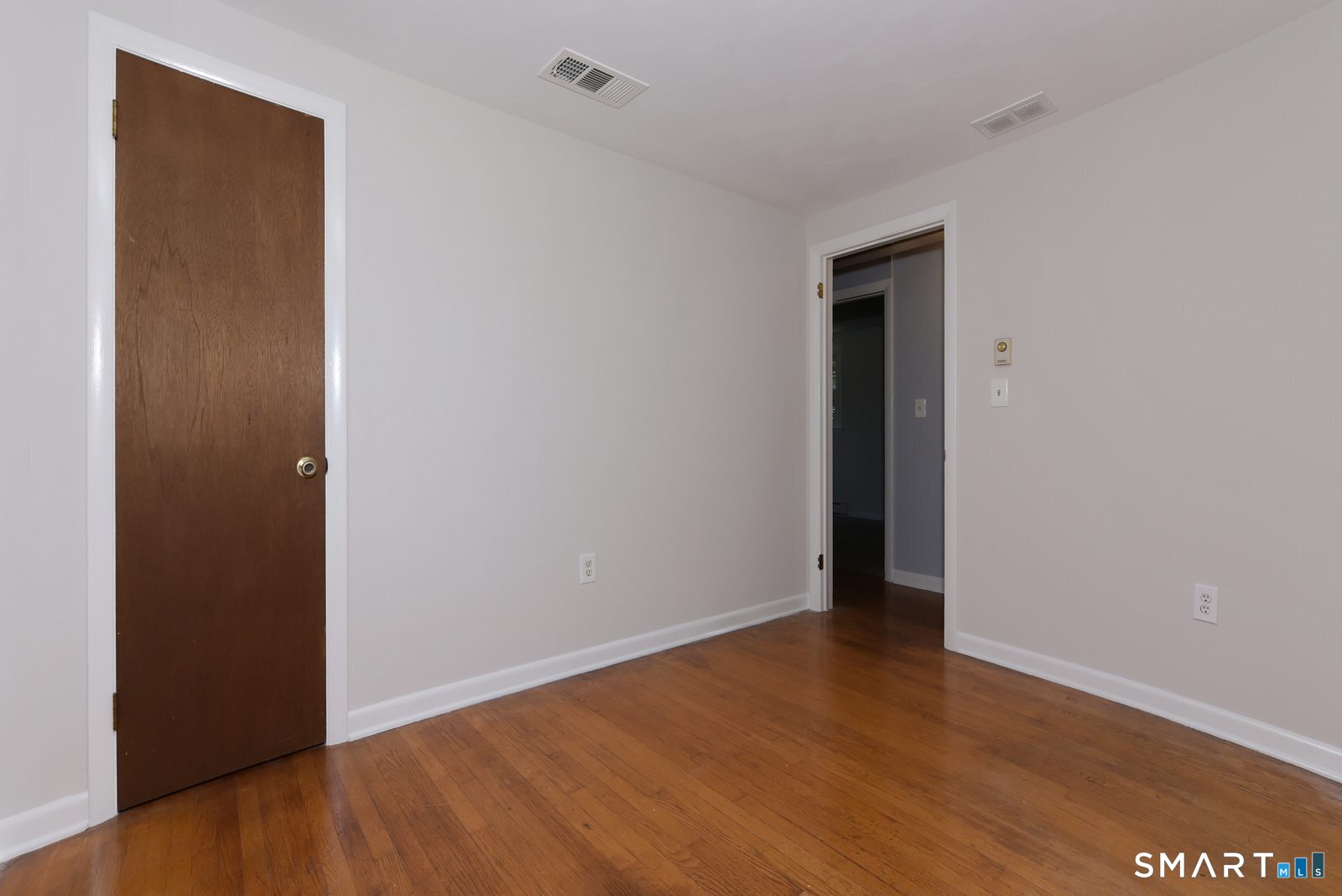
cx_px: 671
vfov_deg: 81.3
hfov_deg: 104.2
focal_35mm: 14
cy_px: 448
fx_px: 522
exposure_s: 1/125
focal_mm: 14
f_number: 8
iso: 400
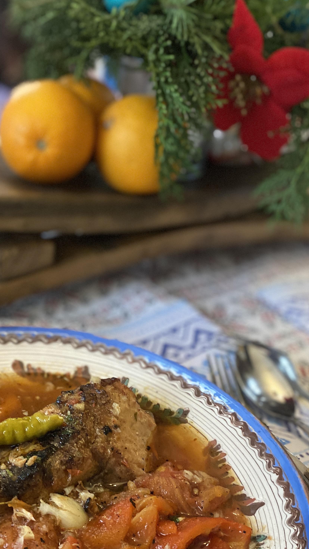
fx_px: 568
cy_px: 350
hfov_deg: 29.4
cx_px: 43
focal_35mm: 39
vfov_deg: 51.0
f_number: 1.8
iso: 500
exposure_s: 1/33
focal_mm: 4.25
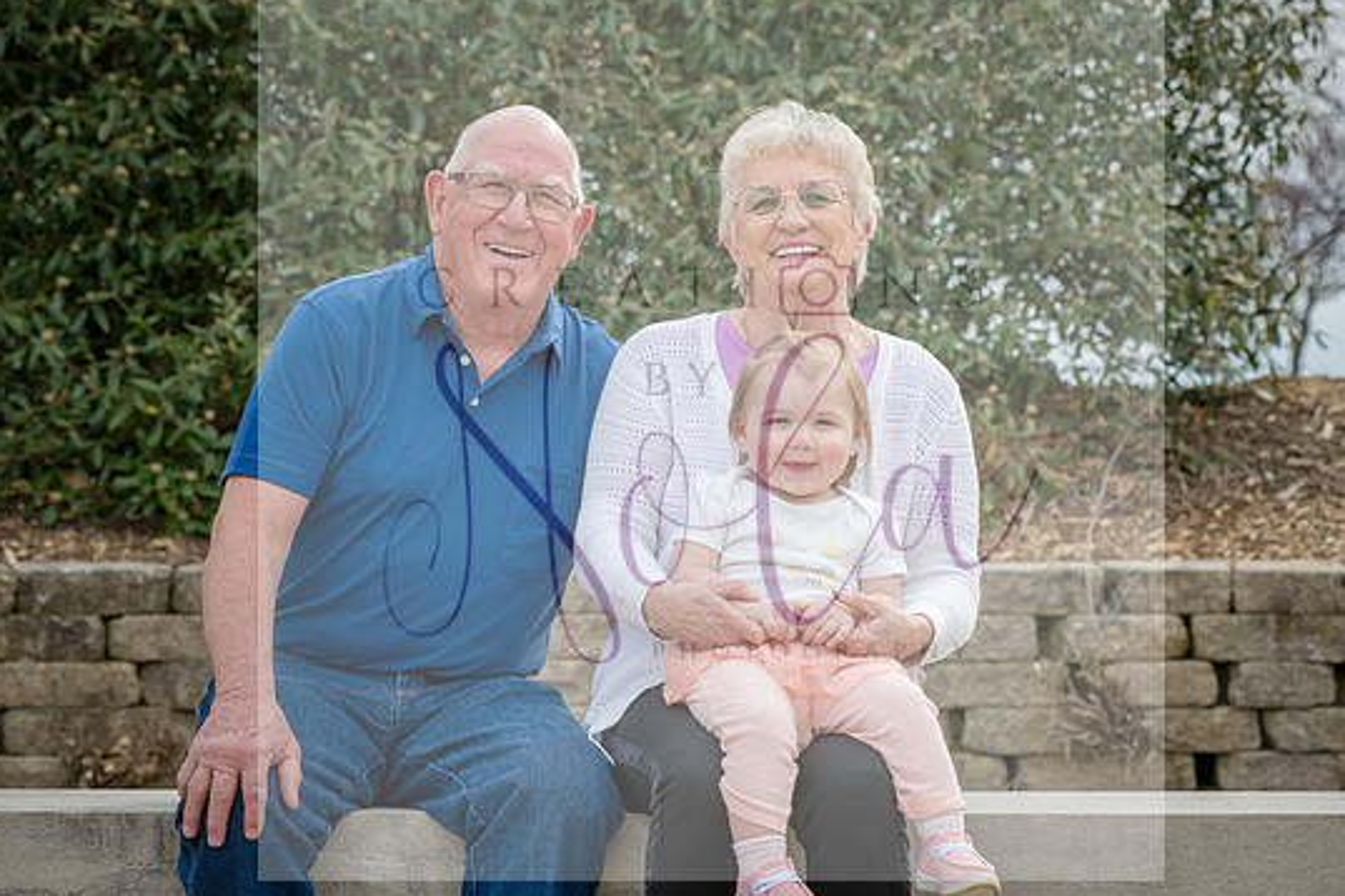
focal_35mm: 108
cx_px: 711
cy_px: 429
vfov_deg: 12.7
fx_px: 4035
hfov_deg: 18.9
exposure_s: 1/640
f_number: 8
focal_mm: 100
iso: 400
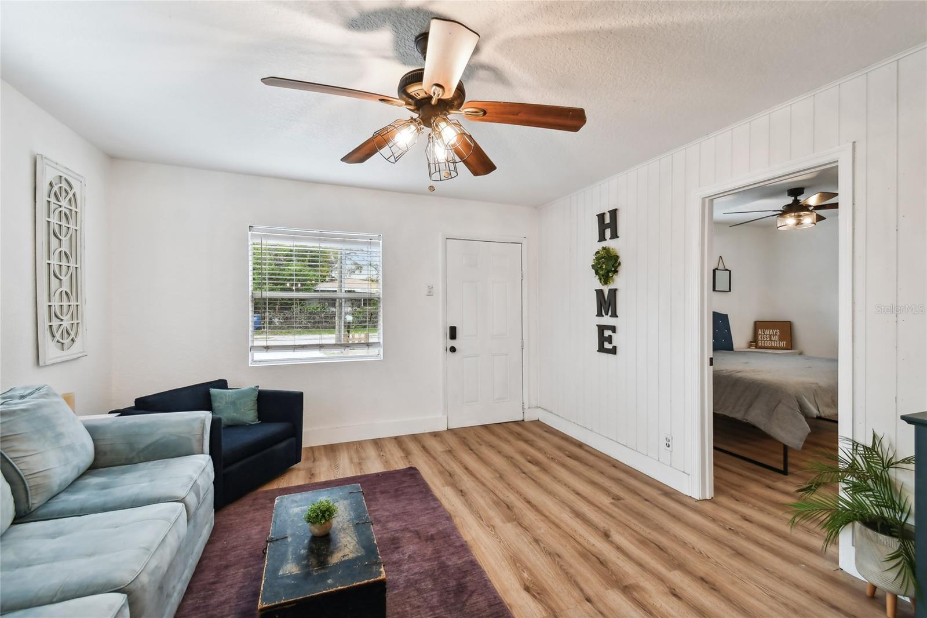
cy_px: 309
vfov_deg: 77.3
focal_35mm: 15
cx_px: 464
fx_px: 386
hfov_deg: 100.4
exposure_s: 1/8
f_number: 7.1
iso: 100
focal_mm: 10
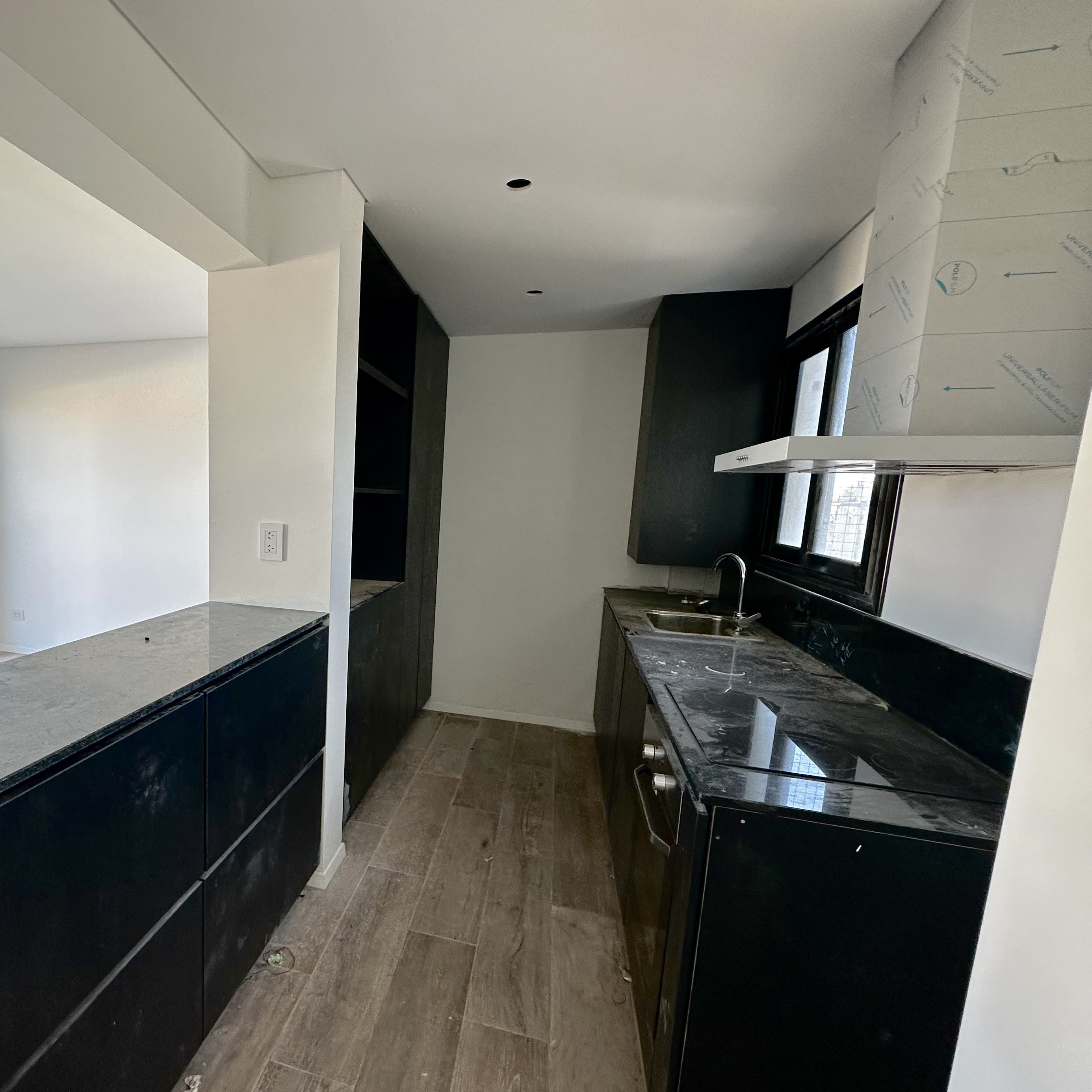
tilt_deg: -8.3
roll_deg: -1.2
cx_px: 350
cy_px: 591
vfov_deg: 80.6
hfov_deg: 77.7
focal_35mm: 18
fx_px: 642
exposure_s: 1/99
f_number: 2.2
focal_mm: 2.22
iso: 125
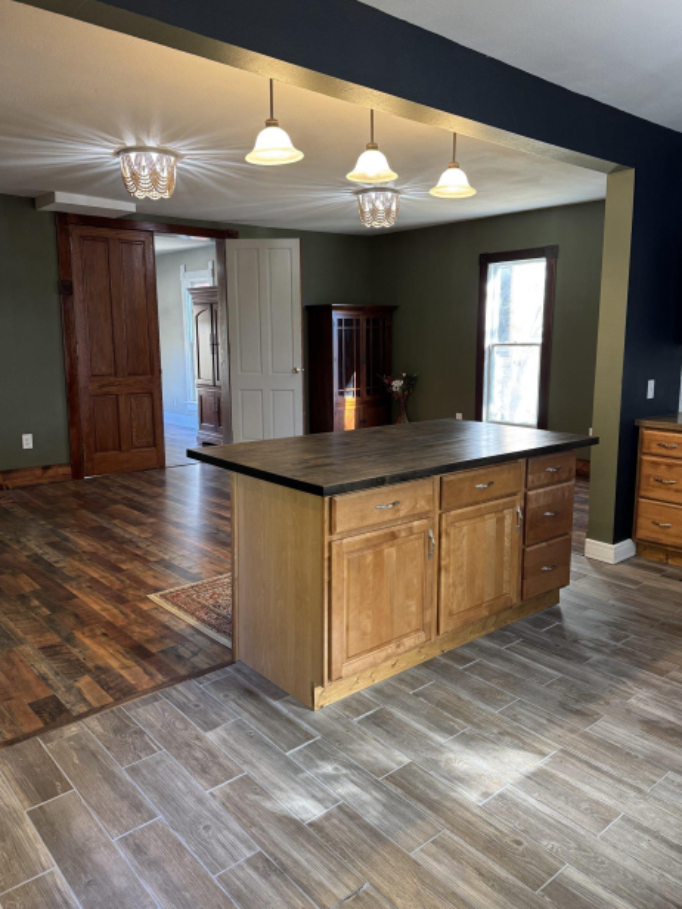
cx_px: 350
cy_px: 436
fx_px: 683
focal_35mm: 26
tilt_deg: -8.3
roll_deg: +0.2
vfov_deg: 67.3
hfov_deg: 53.1
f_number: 1.78
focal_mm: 6.76
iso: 160
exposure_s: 1/60
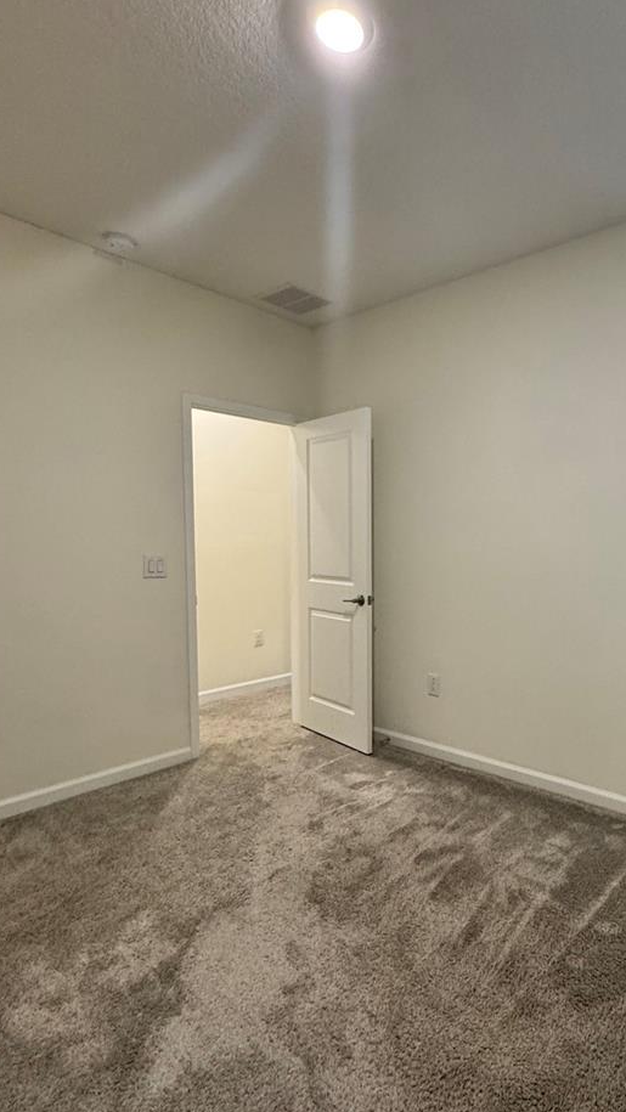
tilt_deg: -3.3
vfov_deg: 86.6
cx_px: 435
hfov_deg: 54.3
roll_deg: +0.0
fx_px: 590
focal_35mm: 20
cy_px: 571
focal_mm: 2.22
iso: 320
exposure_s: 1/60
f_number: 2.2
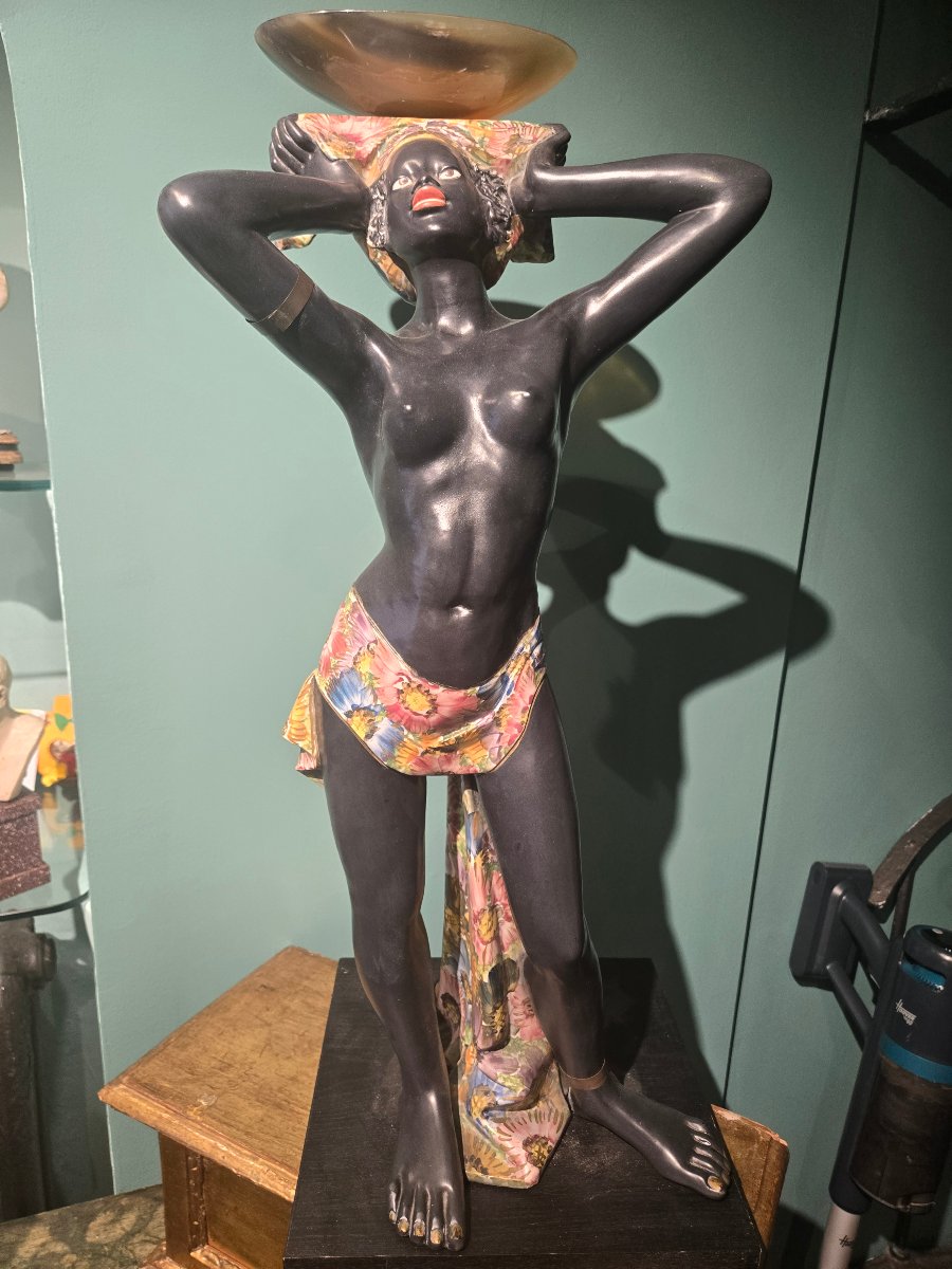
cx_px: 476
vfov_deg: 73.9
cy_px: 634
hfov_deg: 58.9
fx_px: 843
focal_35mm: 23
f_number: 1.8
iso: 200
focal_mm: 5.4
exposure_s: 1/100
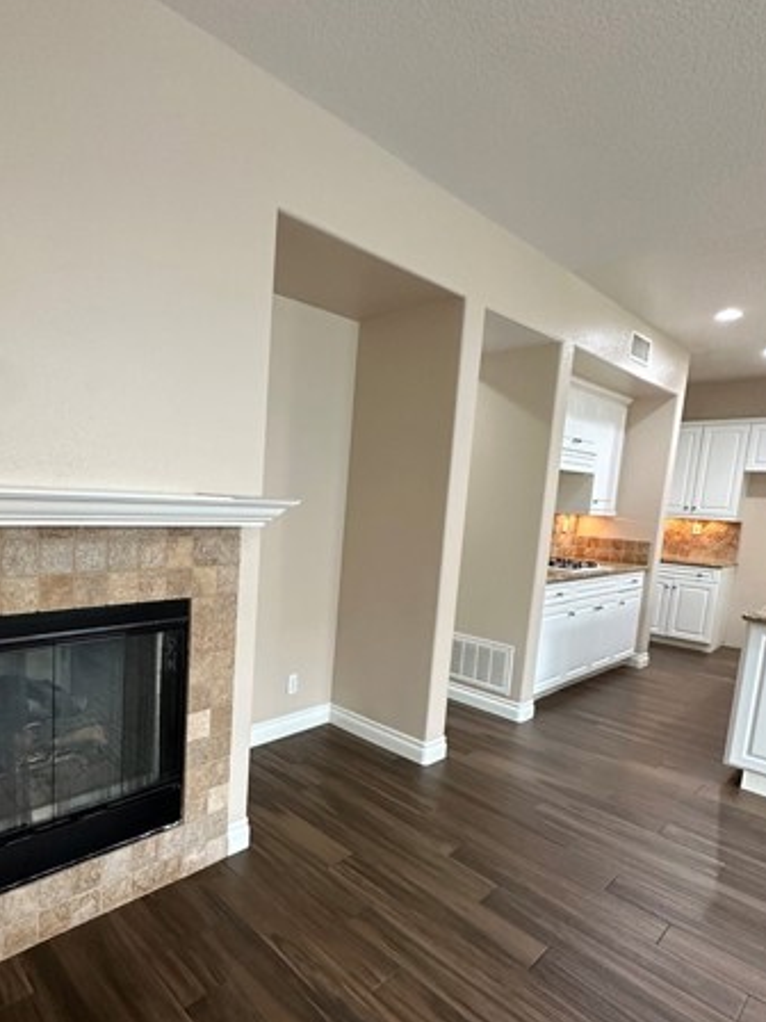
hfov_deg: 64.2
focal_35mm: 20
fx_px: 590
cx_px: 253
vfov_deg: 81.5
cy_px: 566
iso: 320
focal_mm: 2.22
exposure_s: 1/60
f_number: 2.2
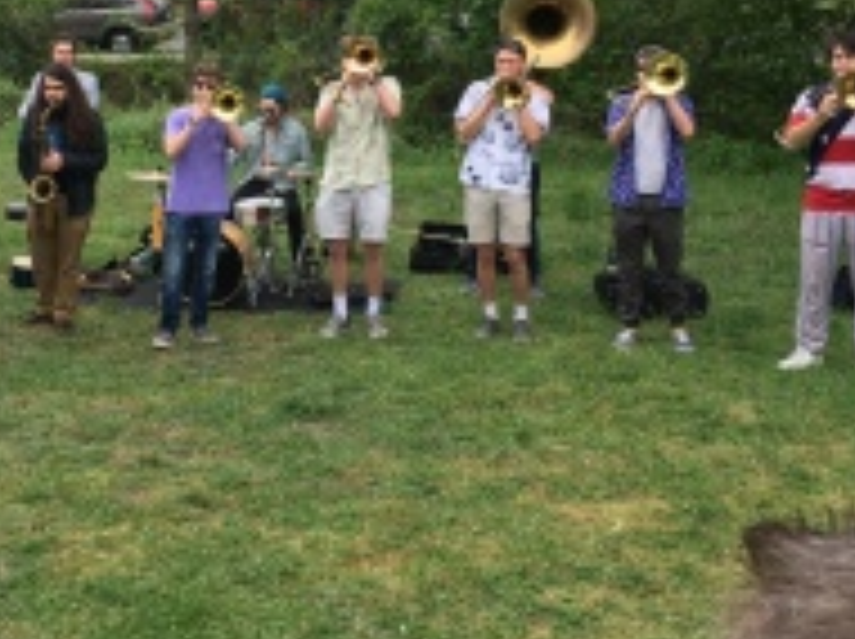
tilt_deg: -7.1
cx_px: 256
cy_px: 148
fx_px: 1381
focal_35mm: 56
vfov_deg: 25.7
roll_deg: -0.5
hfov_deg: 33.9
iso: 25
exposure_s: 1/232
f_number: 2.2
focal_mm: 4.15
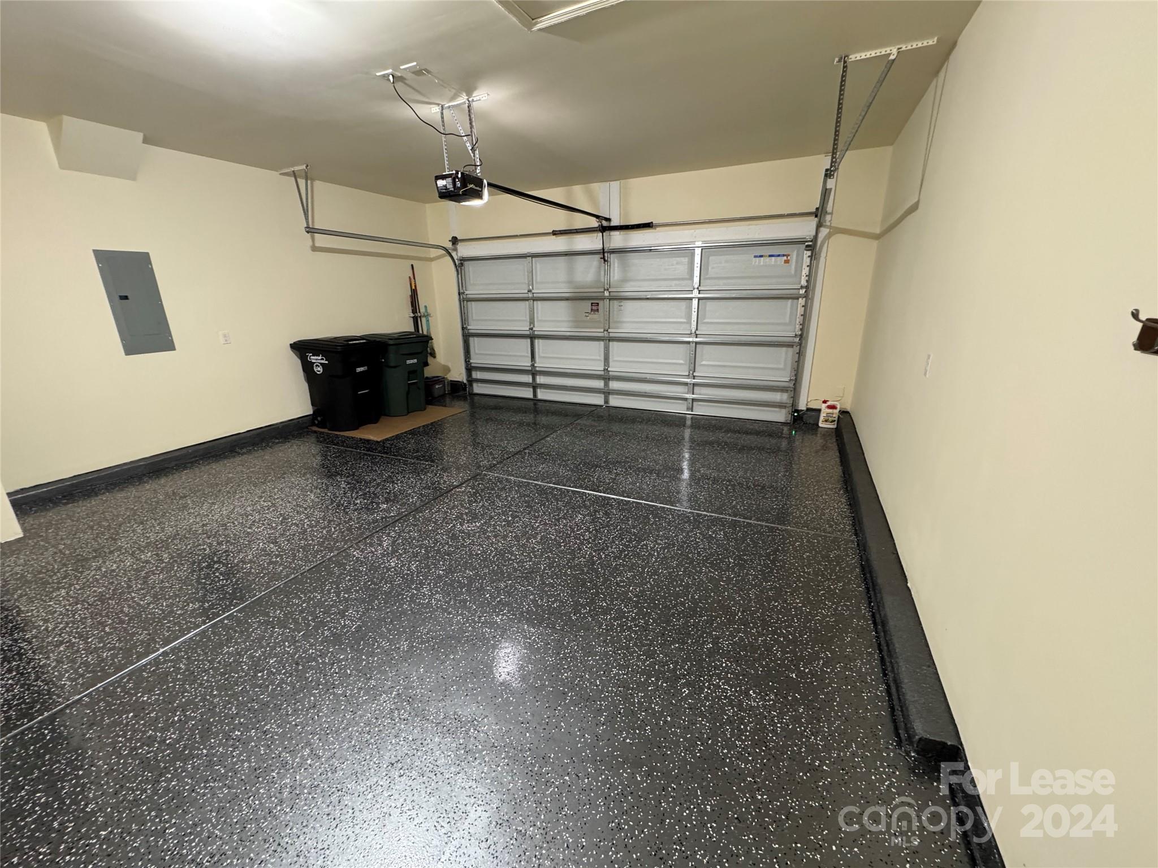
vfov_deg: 85.7
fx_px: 468
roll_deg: +1.0
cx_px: 579
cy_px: 434
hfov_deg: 102.1
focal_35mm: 14
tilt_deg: -17.0
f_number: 2.2
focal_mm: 2.22
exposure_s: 1/60
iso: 320
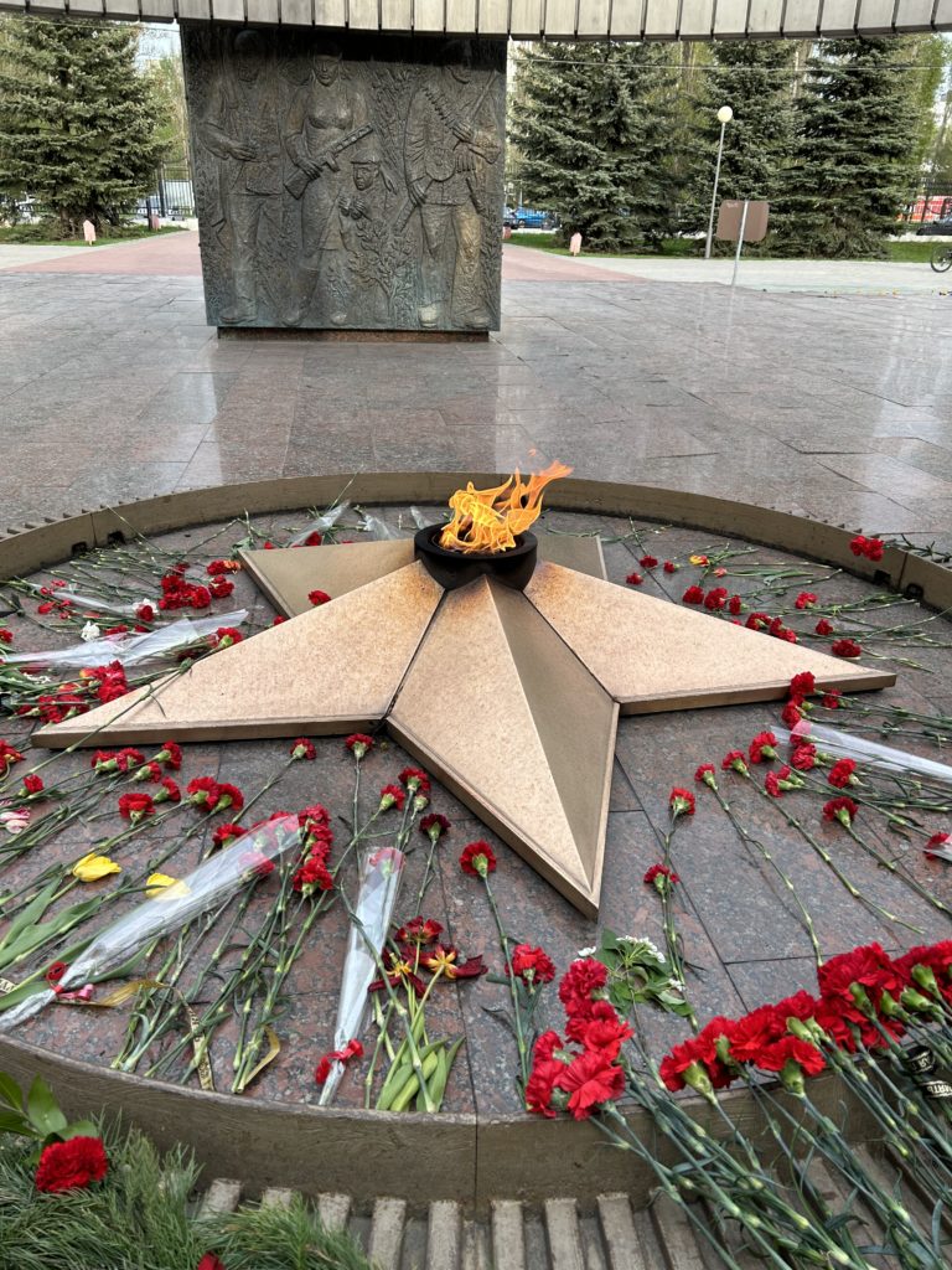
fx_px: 953
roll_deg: -0.4
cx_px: 476
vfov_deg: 67.3
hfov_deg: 53.1
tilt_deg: -23.4
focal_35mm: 26
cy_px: 635
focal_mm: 5.7
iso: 50
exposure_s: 1/808
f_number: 1.5
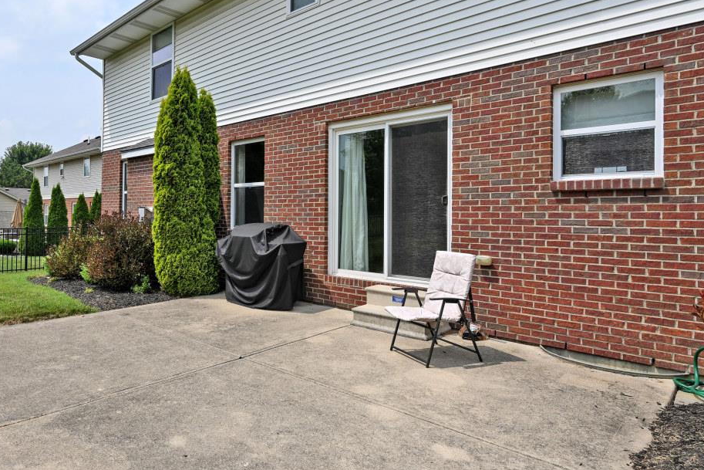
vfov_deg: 55.0
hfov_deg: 74.3
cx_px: 250
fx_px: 450
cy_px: 210
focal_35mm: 23
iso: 100
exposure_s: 1/400
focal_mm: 14
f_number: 7.1
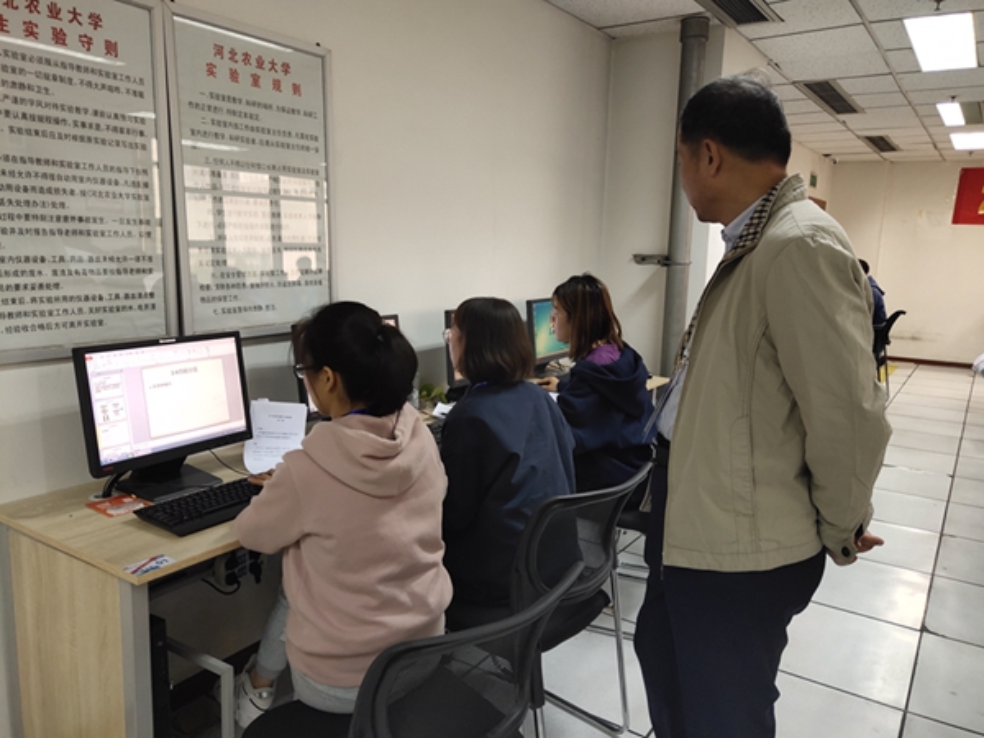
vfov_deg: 48.2
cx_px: 492
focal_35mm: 29
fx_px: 824
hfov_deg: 61.7
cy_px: 369
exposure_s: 1/50
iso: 231
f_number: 1.8
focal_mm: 4.27
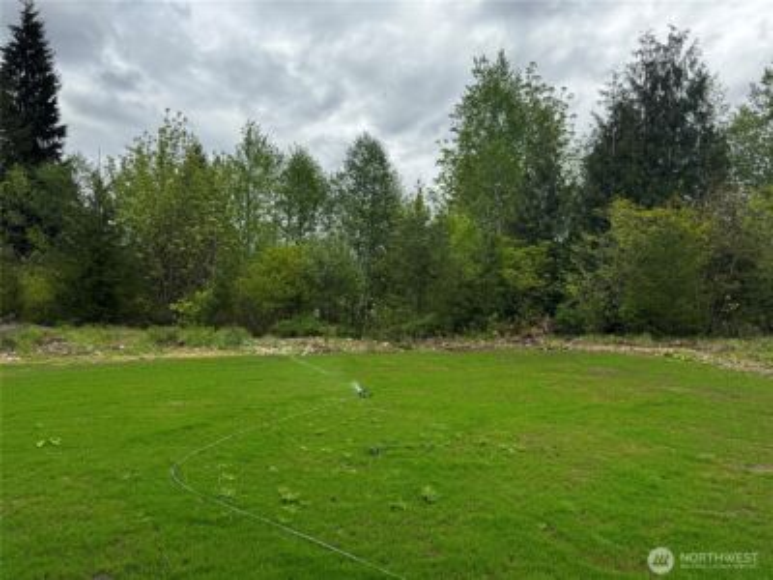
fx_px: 536
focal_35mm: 24
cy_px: 290
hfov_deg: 71.6
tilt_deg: -1.6
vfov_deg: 56.8
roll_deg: -1.3
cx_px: 386
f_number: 1.78
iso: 80
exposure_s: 1/2604
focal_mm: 6.76
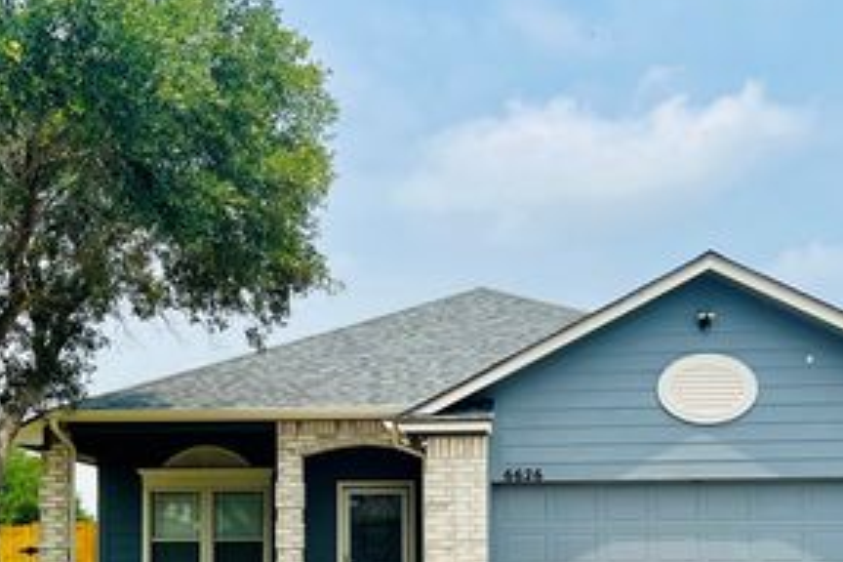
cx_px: 386
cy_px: 520
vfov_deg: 27.5
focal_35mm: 47
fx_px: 1100
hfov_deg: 41.9
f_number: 1.5
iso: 50
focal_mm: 5.7
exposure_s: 1/6211
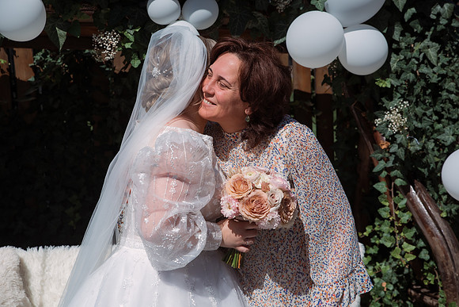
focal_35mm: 62
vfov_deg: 21.9
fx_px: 791
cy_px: 154
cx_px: 230
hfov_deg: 32.4
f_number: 5.6
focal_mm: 62
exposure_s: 1/1600
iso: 250
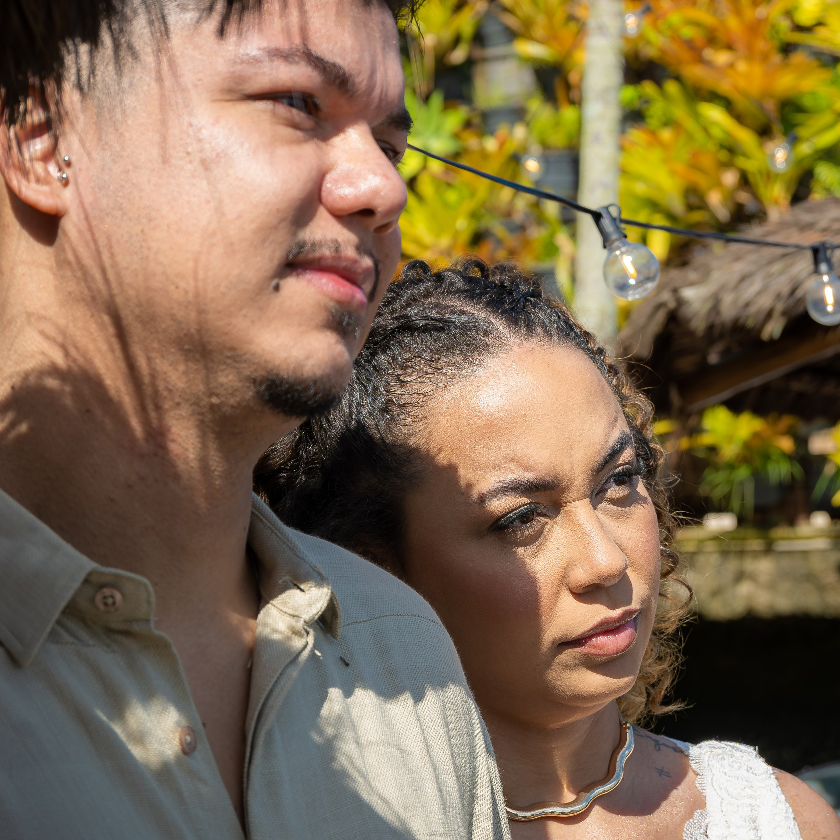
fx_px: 2636
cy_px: 255
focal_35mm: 96
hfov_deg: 18.1
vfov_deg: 18.0
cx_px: 421
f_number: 6.3
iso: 160
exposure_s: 1/400
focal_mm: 50
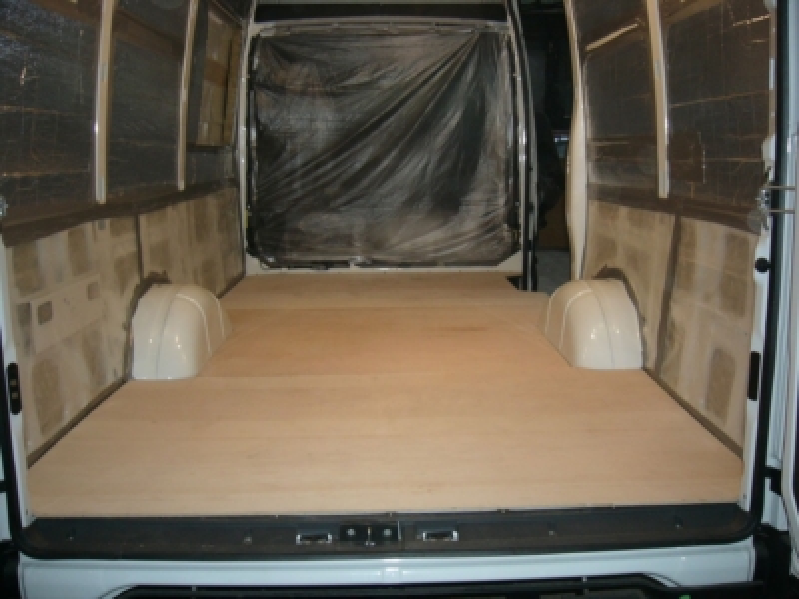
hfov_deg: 52.6
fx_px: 808
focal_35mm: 35
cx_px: 400
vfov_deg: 40.7
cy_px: 300
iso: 100
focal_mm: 5.8
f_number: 2.8
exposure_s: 1/60
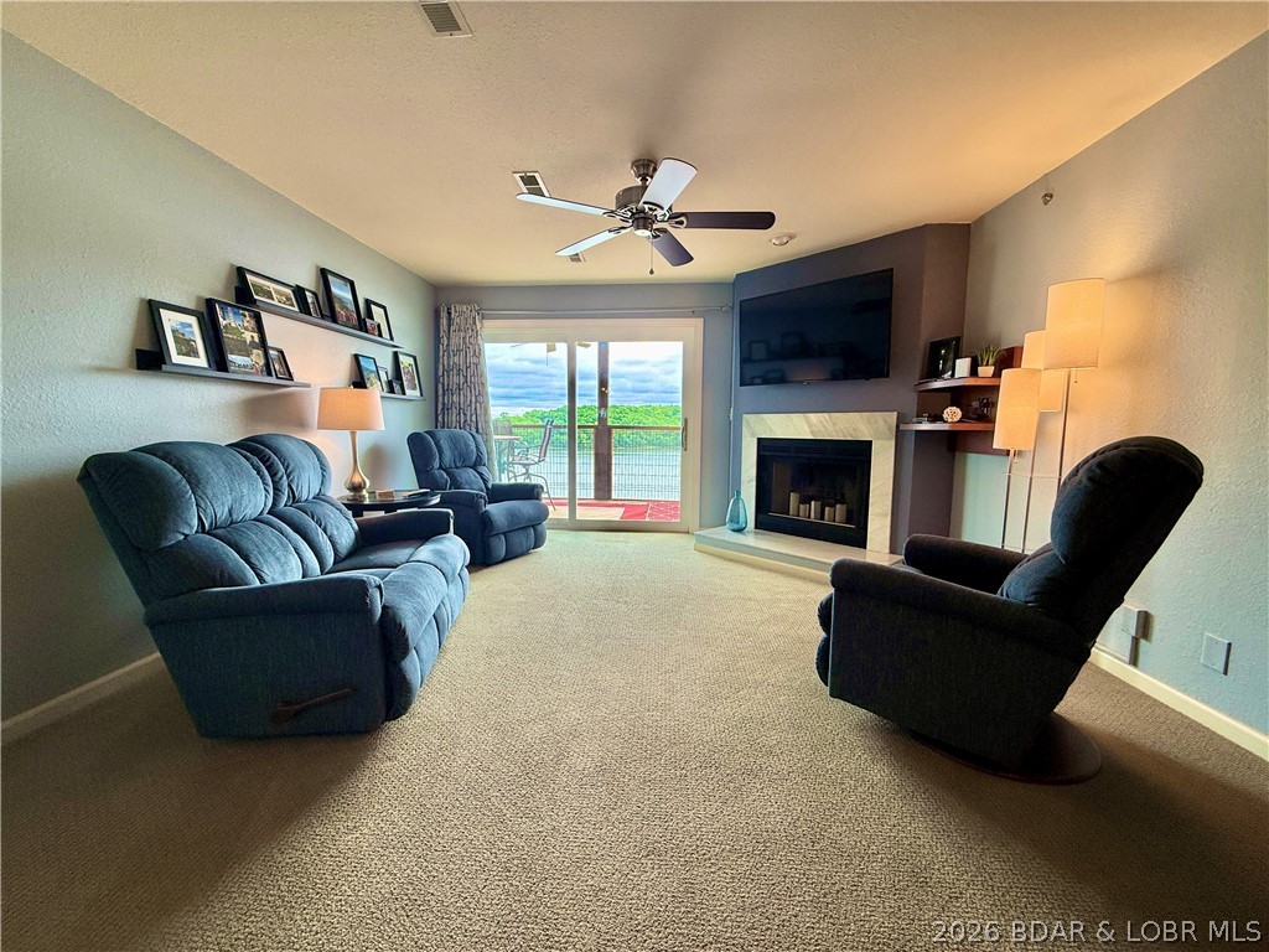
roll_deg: -0.7
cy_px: 476
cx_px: 634
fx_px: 513
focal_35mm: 14
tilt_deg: -5.9
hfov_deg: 102.1
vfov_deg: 85.7
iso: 80
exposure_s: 1/120
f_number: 2.2
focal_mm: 2.22
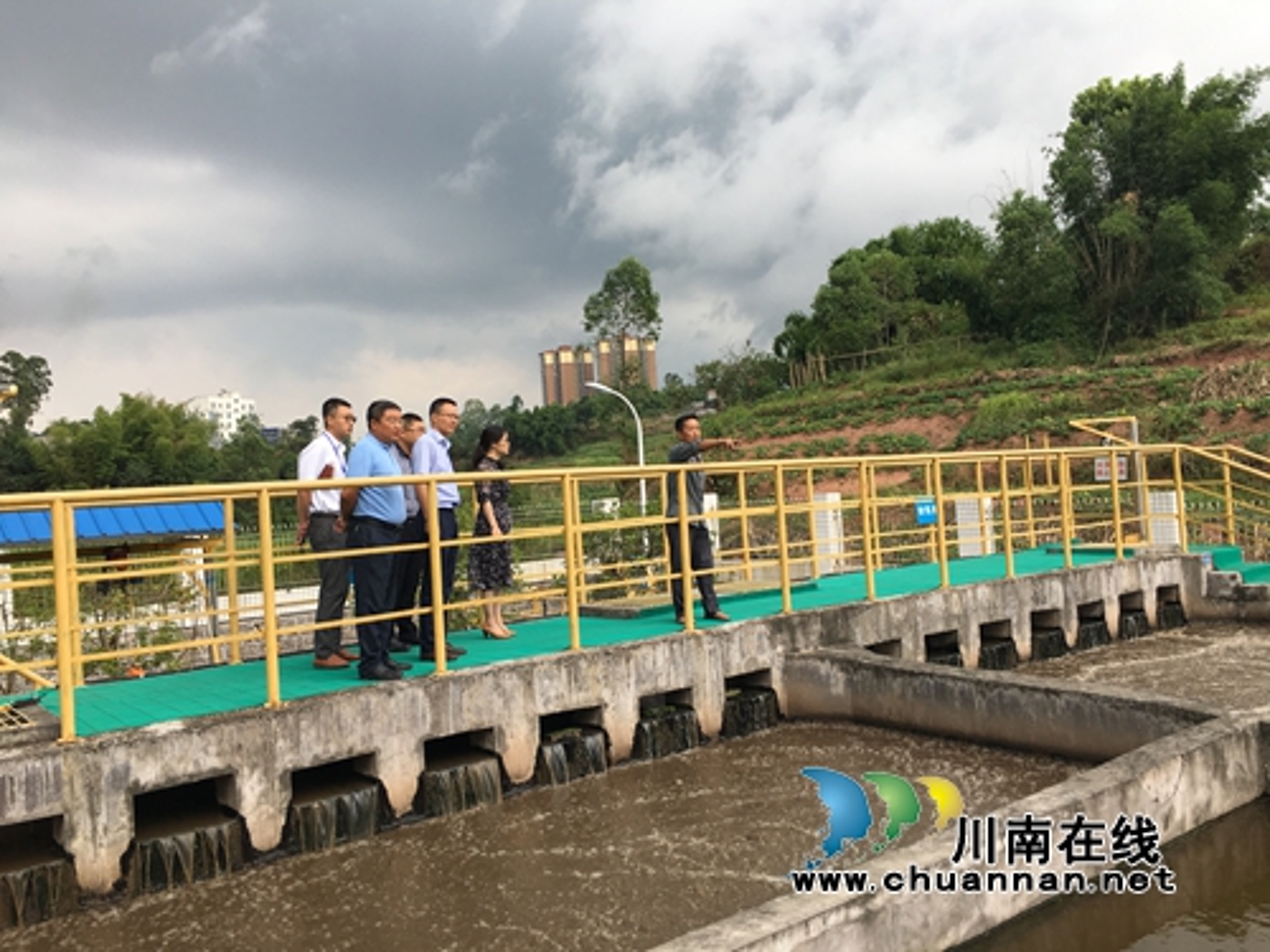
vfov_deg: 48.2
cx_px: 635
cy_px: 476
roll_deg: +5.3
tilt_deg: +1.4
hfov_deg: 61.7
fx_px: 1064
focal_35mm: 29
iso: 25
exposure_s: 1/314
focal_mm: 4.15
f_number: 2.2
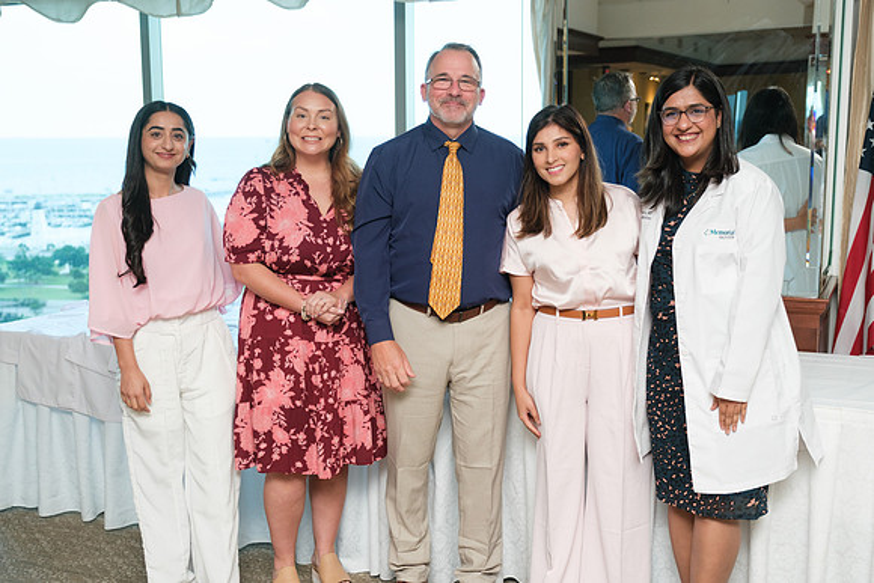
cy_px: 292
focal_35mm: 42
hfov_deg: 46.4
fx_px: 1020
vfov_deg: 31.9
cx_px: 437
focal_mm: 28.3
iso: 640
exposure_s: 1/125
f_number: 2.8
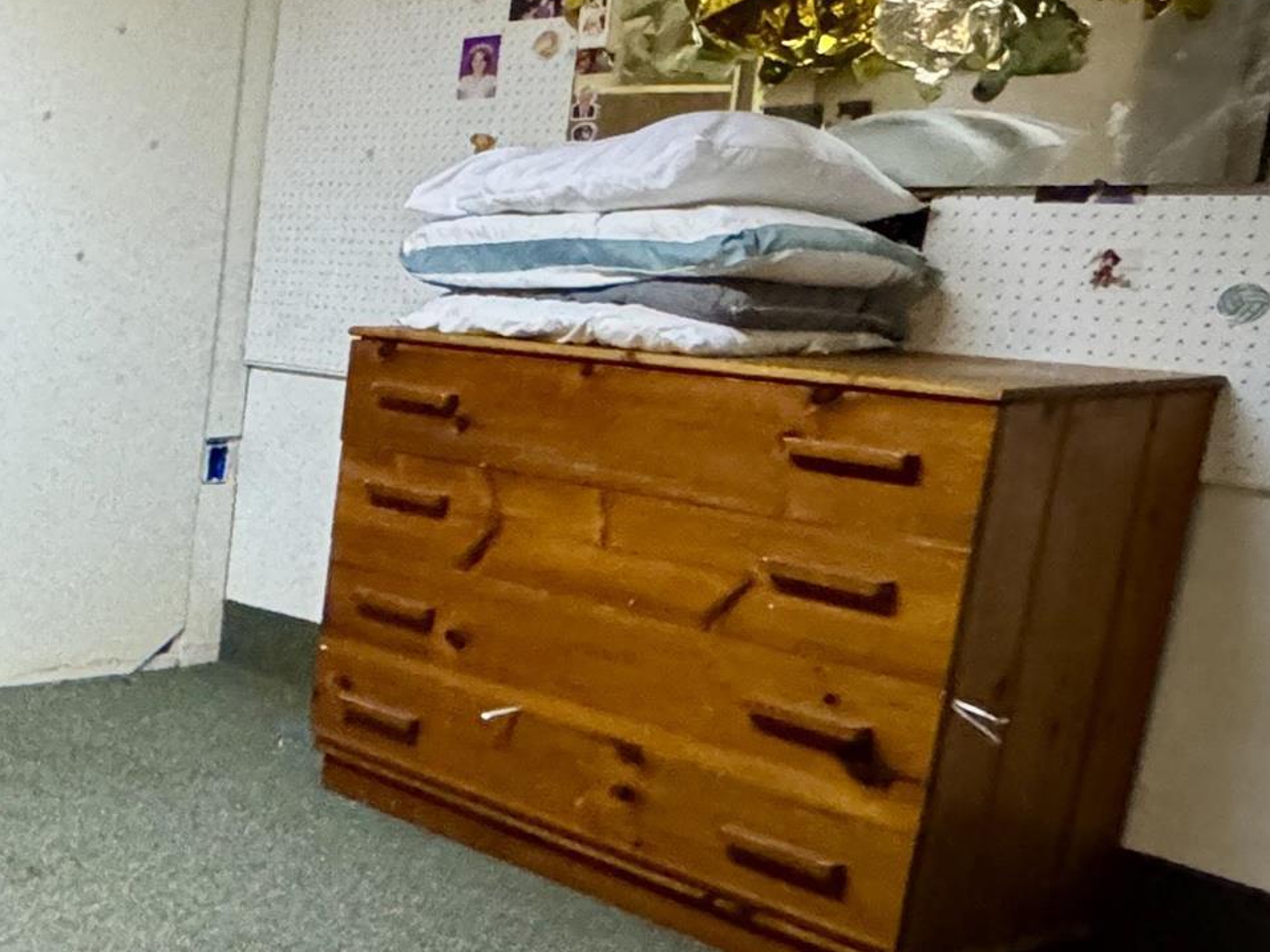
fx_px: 1651
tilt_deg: -12.4
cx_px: -577
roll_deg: -0.2
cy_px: 538
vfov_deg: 32.1
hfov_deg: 29.0
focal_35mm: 45
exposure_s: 1/40
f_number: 2.2
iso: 1000
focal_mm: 2.22
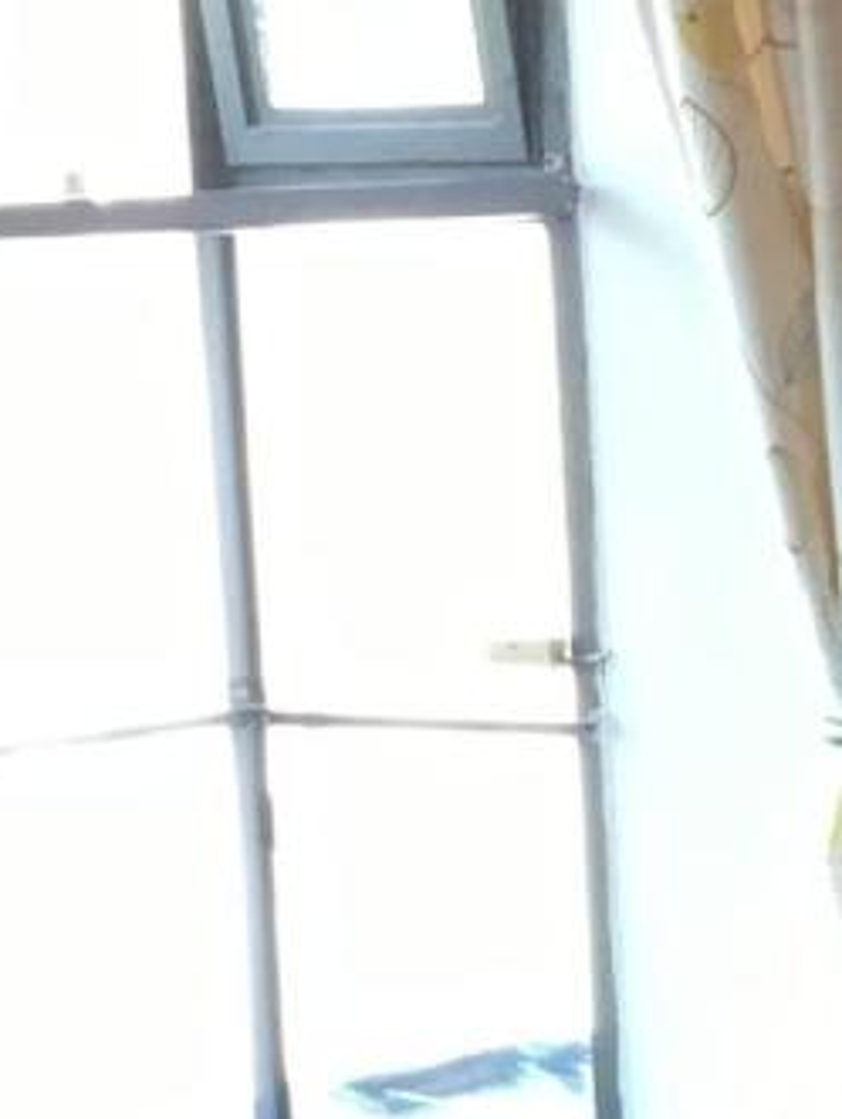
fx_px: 5665
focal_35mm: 175
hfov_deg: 8.0
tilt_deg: -9.6
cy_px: 1055
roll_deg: +1.0
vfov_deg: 11.2
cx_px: 1917
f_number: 2.2
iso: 32
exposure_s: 1/30
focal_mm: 4.15
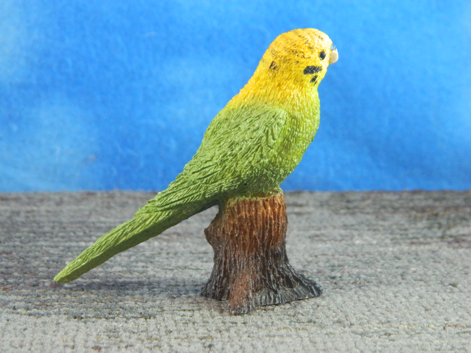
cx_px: 236
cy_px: 176
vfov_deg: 14.4
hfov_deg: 19.1
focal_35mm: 103
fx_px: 1401
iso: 400
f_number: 4.5
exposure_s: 1/13
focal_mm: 18.6
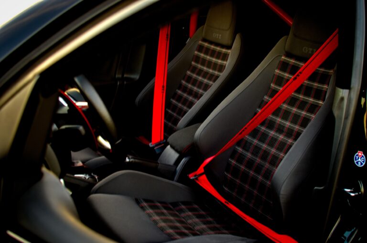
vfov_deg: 25.7
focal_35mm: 52
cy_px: 122
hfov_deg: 37.9
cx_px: 184
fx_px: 534
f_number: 4
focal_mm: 35
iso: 100
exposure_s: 1/20
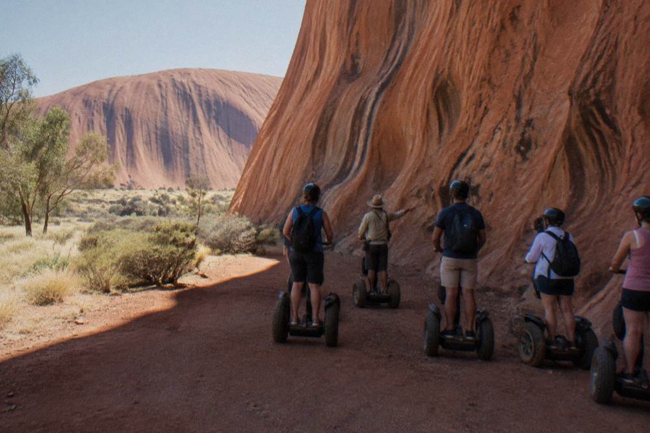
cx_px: 325
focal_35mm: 105
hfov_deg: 19.5
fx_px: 1895
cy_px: 216
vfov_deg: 13.0
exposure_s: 1/200
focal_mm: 105
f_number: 8
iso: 200
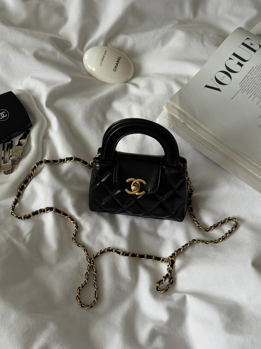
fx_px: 483
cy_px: 174
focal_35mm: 48
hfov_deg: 30.3
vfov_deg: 39.7
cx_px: 130
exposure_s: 1/122
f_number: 1.78
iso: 50
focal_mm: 6.76
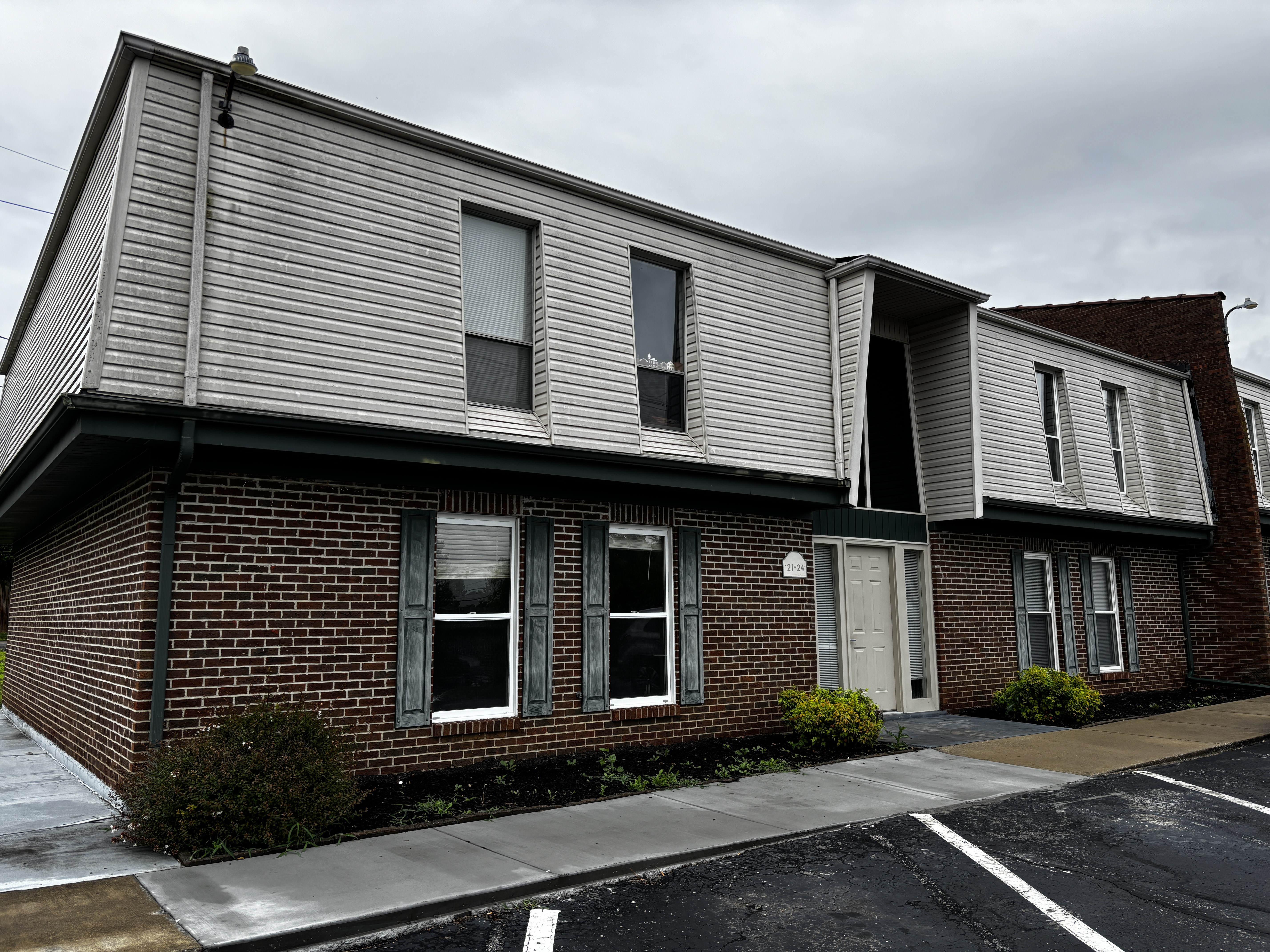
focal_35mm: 26
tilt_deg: +8.7
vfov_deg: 53.1
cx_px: 635
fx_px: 954
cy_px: 476
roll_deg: +0.4
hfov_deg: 67.3
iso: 50
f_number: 1.6
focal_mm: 5.96
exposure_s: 1/1543
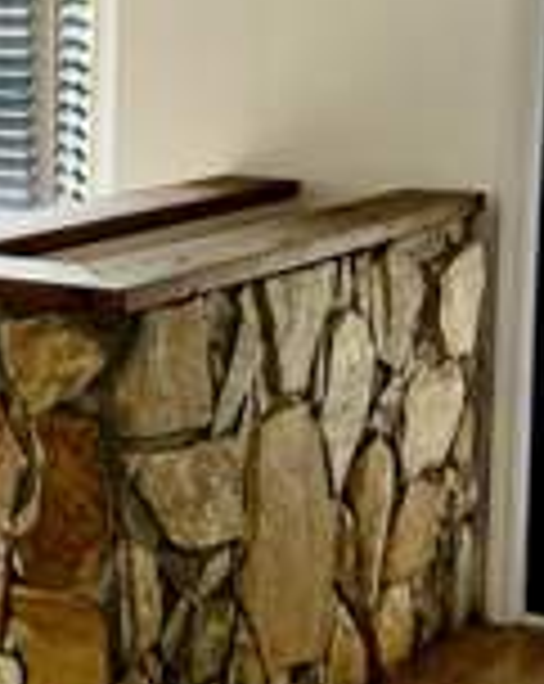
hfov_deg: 14.3
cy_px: 252
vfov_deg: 17.9
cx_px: 99
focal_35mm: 107
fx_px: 2160
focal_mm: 5.7
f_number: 1.5
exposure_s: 1/60
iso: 80
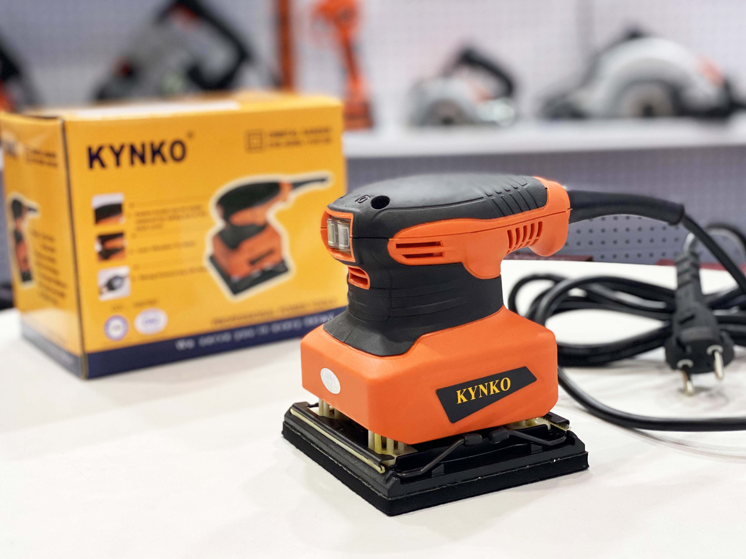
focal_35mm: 52
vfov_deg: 28.0
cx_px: 373
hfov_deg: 36.8
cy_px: 280
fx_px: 1121
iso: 200
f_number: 2
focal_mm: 6
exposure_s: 1/100
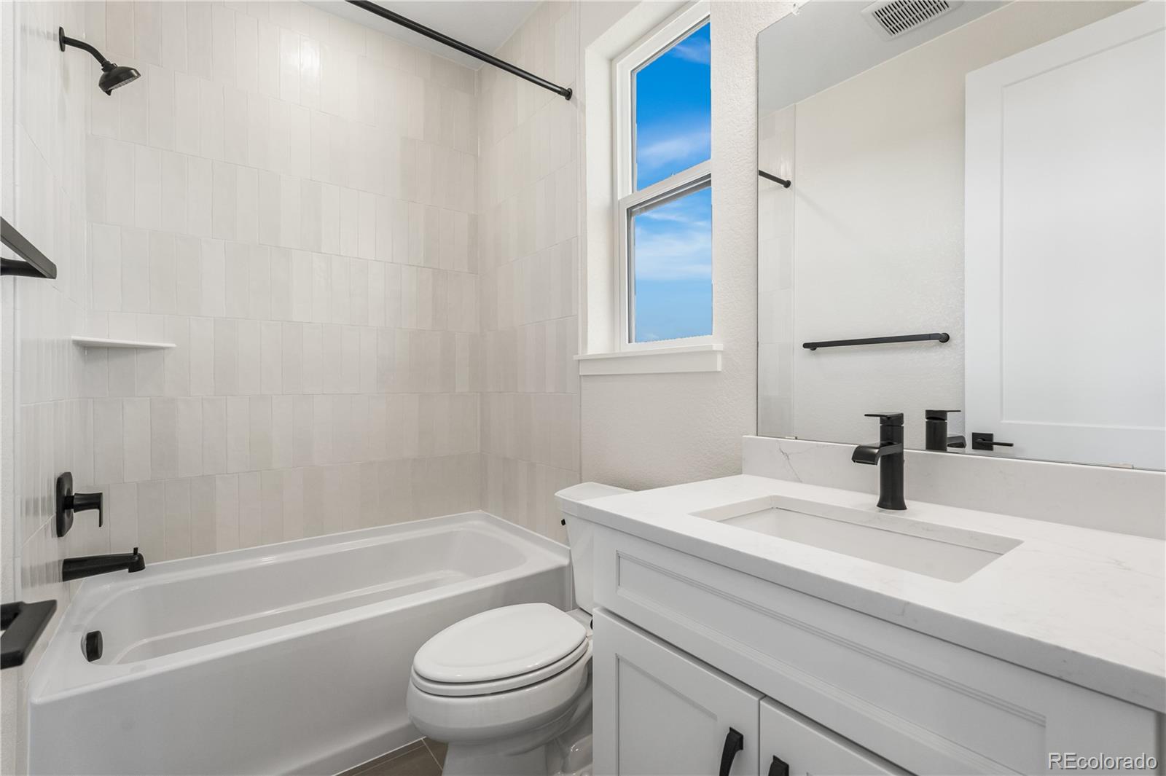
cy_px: 388
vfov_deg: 73.7
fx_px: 518
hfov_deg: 96.8
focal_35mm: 16
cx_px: 583
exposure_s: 1/50
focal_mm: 16
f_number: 8
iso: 400
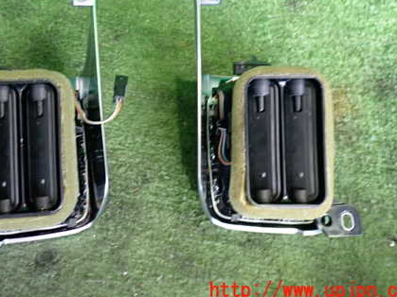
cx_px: 139
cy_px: 90
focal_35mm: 43
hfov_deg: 43.4
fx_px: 493
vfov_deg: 33.2
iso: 400
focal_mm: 5.4
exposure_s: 1/30
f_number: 2.3
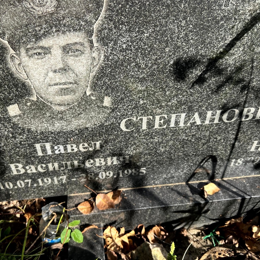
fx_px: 263
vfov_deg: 52.5
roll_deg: -5.0
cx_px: 116
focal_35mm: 31
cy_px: 131
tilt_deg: -39.5
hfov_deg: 52.4
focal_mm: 5.7
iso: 50
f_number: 1.5
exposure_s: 1/2841
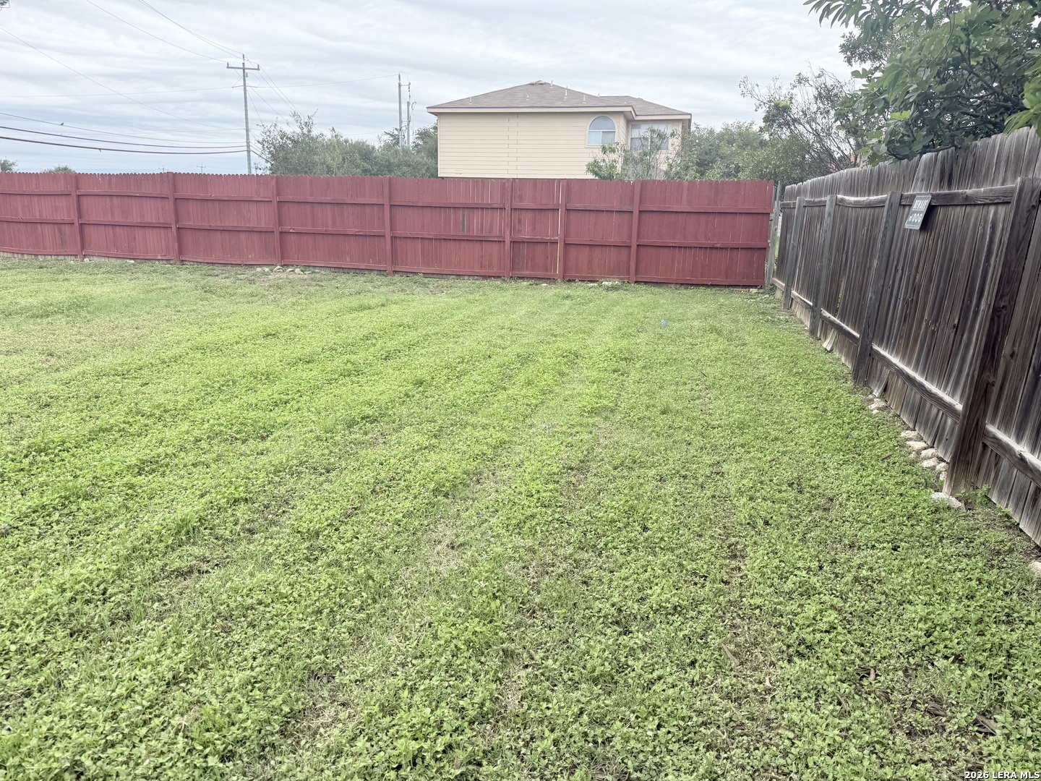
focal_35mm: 24
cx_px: 520
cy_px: 390
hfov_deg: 71.6
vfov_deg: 56.8
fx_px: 722
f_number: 1.78
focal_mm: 6.76
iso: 80
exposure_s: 1/1192
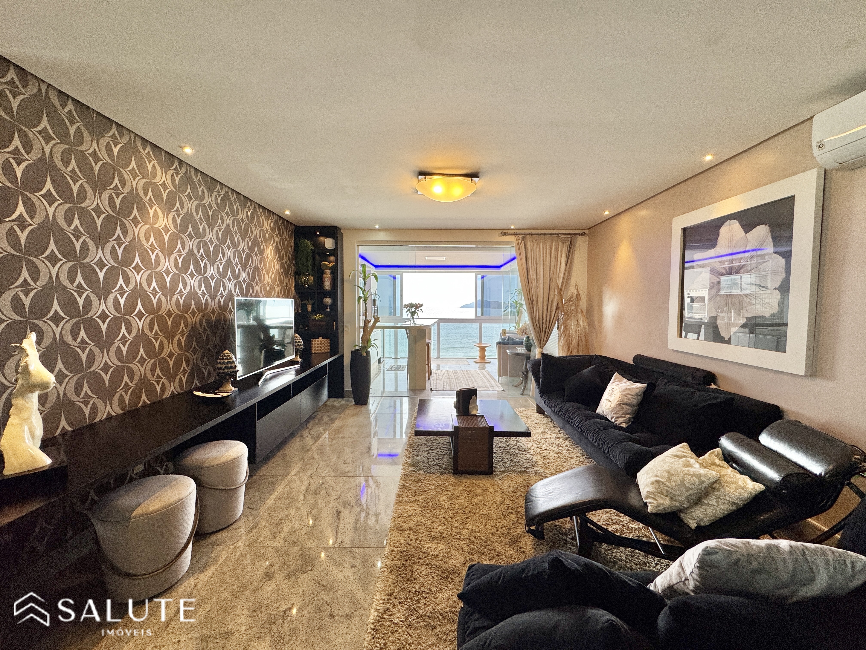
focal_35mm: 14
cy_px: 325
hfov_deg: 102.1
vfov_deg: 85.7
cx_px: 433
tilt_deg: -2.8
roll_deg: +0.8
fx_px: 350
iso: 160
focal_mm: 2.22
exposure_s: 1/120
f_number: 2.2
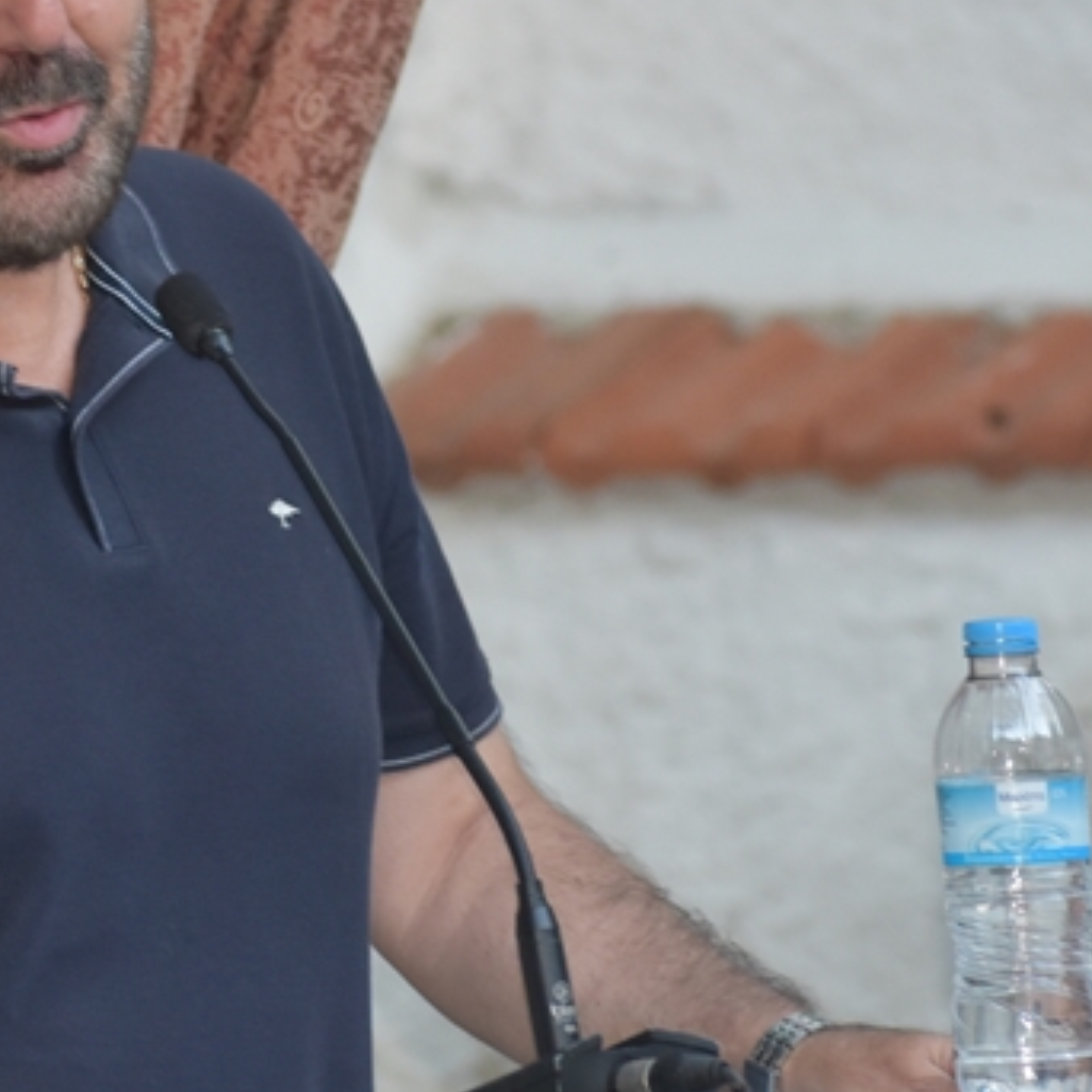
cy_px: 570
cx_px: 93
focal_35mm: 572
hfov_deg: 3.1
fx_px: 20415
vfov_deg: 3.1
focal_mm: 150
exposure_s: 1/125
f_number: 5
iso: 1000
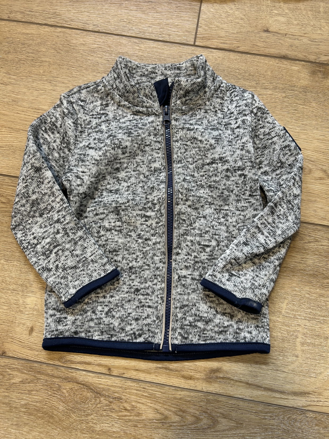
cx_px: 164
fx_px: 329
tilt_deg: -82.2
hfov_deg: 53.1
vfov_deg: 67.3
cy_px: 220
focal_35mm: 26
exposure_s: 1/50
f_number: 1.5
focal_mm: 5.7
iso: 100
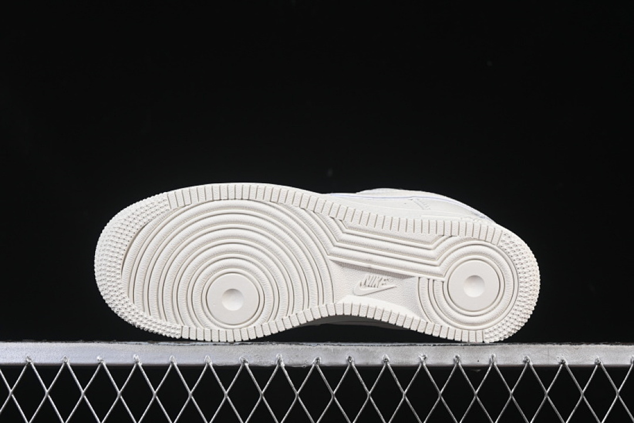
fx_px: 1321
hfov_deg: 27.0
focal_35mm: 75
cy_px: 212
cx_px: 317
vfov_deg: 18.2
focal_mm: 50
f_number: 8
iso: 160
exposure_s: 1/80
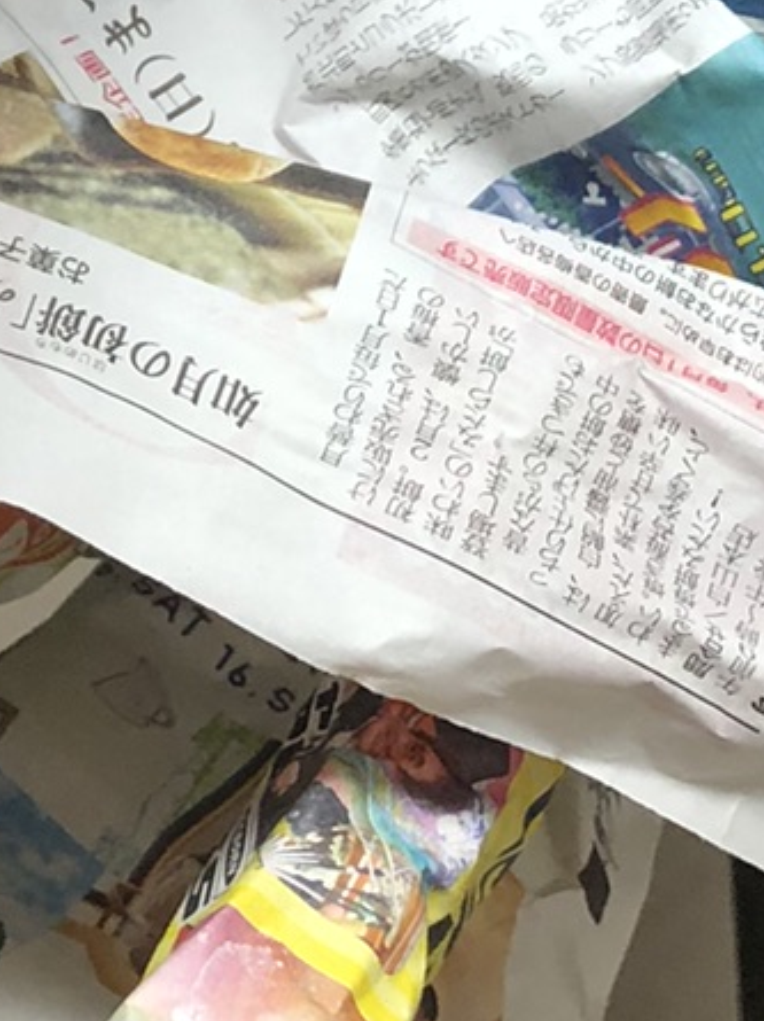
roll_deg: -1.1
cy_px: -558
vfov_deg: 14.2
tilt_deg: -30.3
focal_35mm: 129
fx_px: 3802
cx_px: 2
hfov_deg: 11.4
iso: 32
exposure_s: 1/30
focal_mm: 3.99
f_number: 1.8
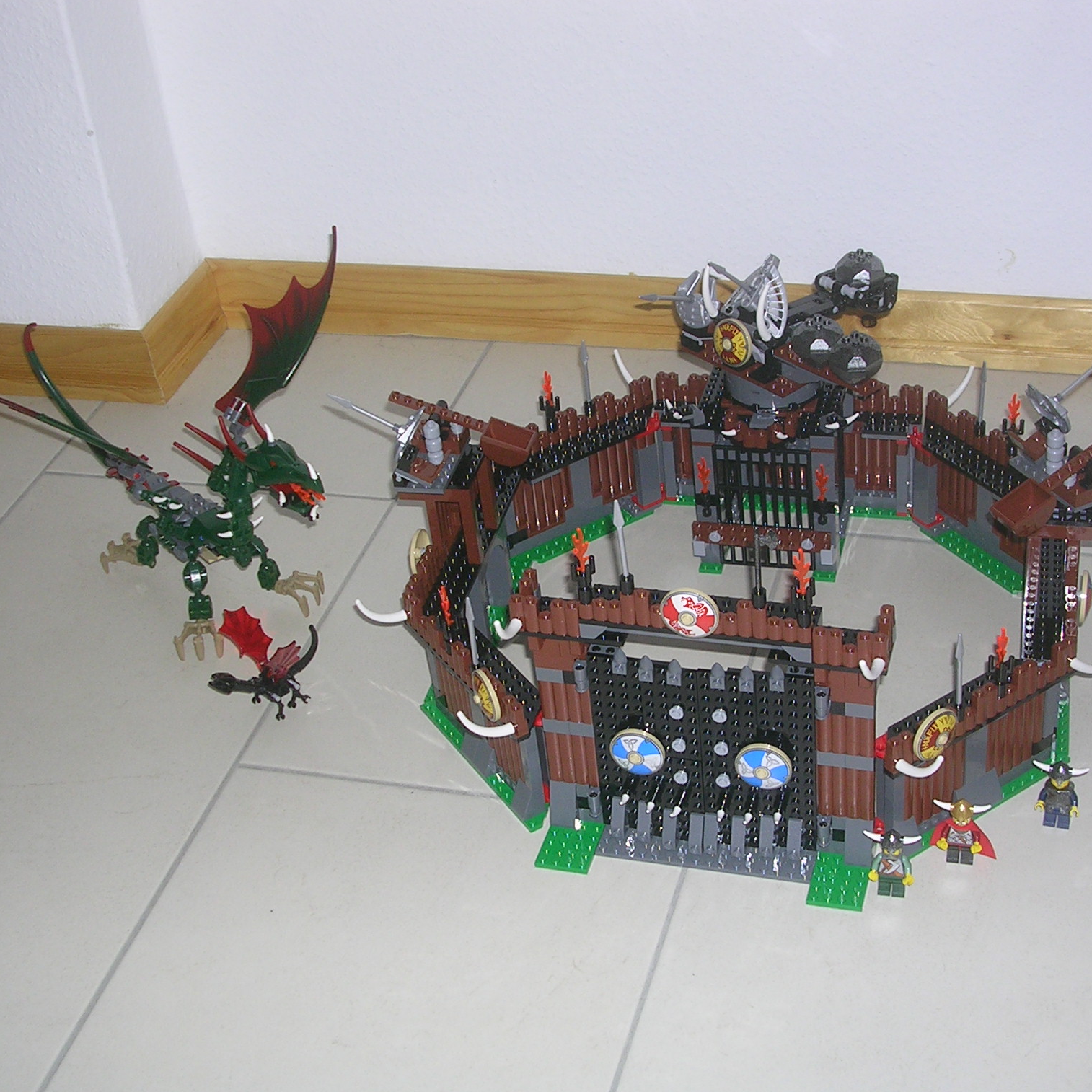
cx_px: 633
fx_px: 1963
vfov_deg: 31.1
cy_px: 545
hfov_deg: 31.0
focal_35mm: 55
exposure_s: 1/60.1
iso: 50
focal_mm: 7.1
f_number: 3
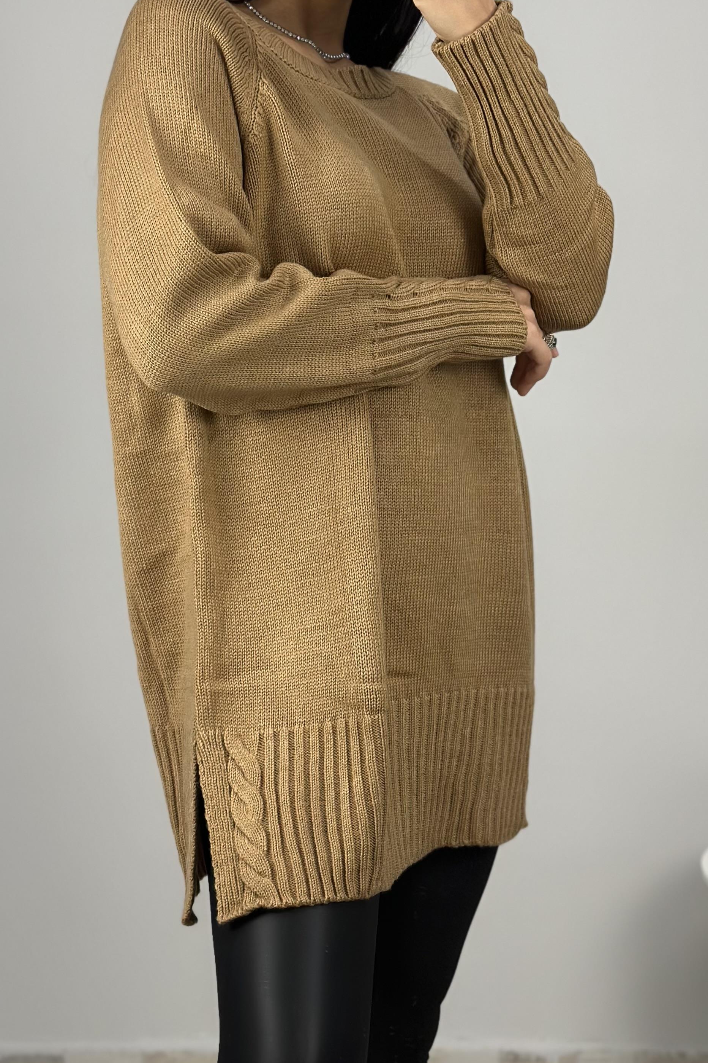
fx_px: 2124
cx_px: 383
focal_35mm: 72
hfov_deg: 18.9
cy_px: 423
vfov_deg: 28.0
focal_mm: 6.86
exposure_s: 1/100
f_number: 1.78
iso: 125
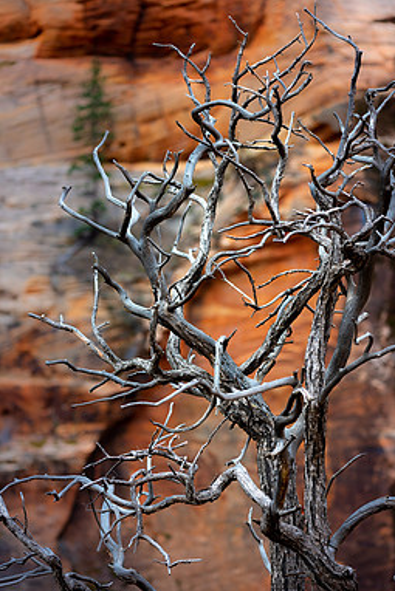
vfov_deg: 12.9
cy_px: 333
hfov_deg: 8.6
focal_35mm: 159
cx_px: 220
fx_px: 2614
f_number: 4
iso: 64
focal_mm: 135
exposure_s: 1/180
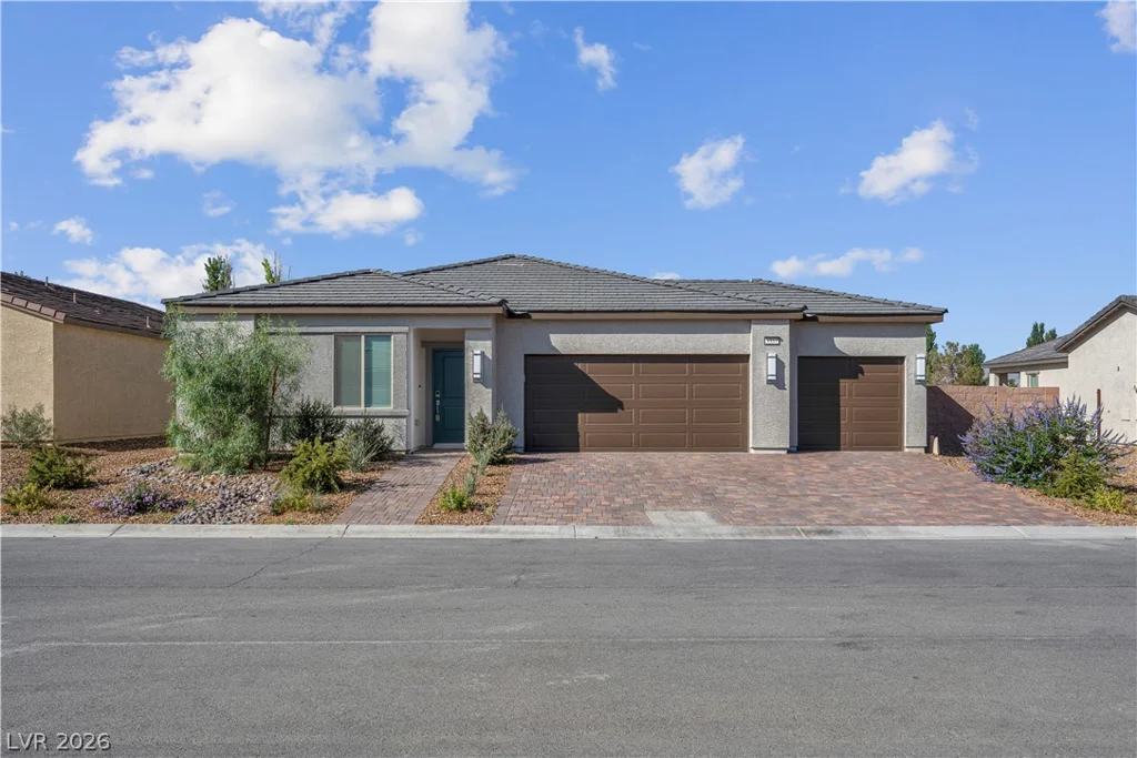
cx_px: 568
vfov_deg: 45.0
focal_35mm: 29
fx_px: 916
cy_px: 379
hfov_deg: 63.7
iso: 100
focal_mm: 29
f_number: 9
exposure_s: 1/320
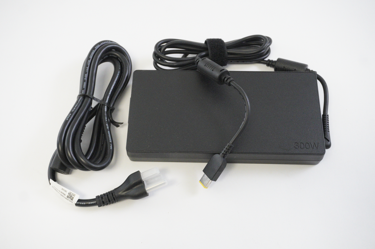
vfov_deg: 31.8
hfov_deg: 46.4
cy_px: 124
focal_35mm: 42
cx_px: 188
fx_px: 437
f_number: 5.6
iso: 5000
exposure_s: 1/200
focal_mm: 28
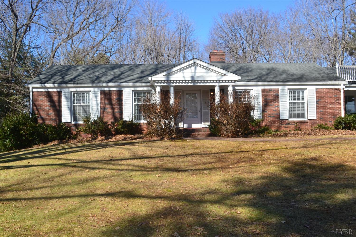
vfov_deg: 36.9
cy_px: 118
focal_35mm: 36
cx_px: 178
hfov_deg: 53.1
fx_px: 356
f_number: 10
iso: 400
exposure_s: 1/320
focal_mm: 24
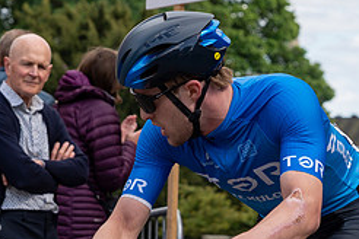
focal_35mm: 205
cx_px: 198
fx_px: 2044
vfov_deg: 6.7
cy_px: 36
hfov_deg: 10.0
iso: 250
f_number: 4.5
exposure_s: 1/1000
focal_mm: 61
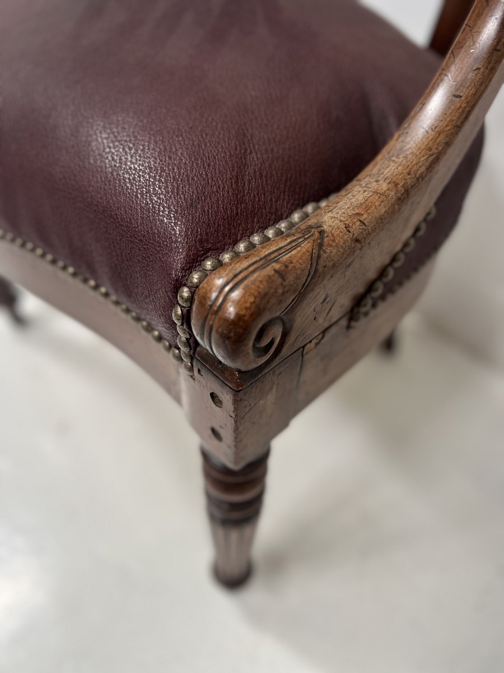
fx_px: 505
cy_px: 336
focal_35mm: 26
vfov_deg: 67.3
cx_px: 252
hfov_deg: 53.1
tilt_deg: -46.5
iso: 160
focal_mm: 5.7
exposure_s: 1/60
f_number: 1.5
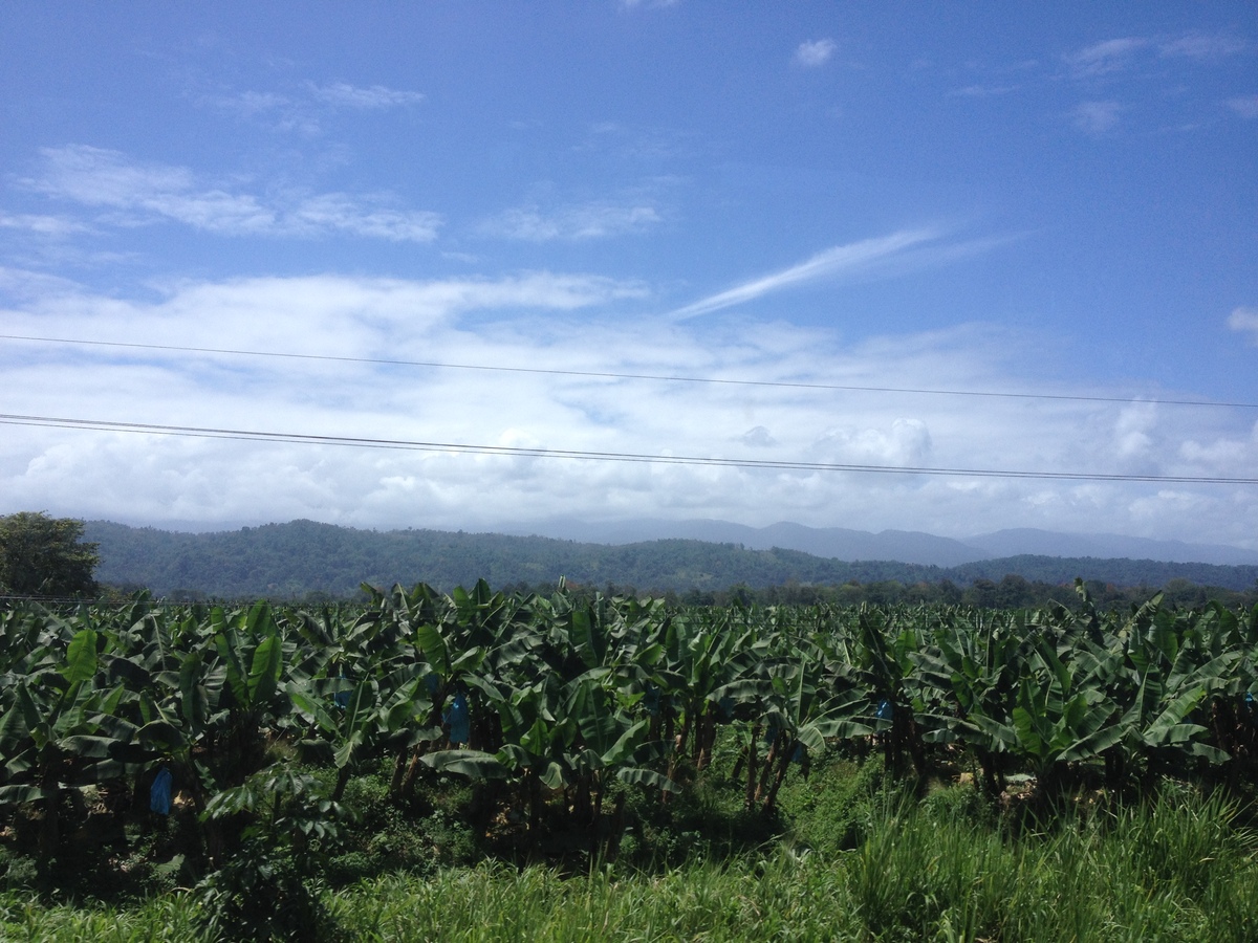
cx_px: 629
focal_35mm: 35
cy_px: 472
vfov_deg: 40.7
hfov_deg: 52.6
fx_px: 1272
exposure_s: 1/1255
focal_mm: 4.28
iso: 50
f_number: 2.4
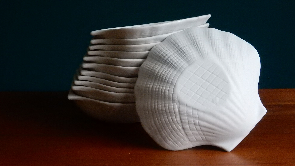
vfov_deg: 11.4
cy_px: 60
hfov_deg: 20.2
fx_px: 829
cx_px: 158
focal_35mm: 106
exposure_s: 1/40
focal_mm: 14.9
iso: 1250
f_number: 5
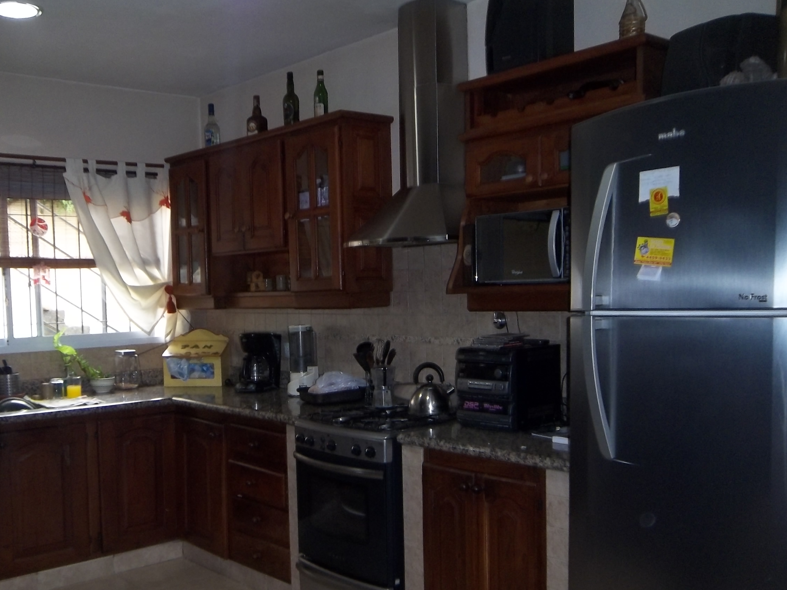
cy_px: 368
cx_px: 303
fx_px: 818
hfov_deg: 50.9
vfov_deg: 39.4
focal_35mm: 36
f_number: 3.5
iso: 160
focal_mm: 5.05
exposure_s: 1/30
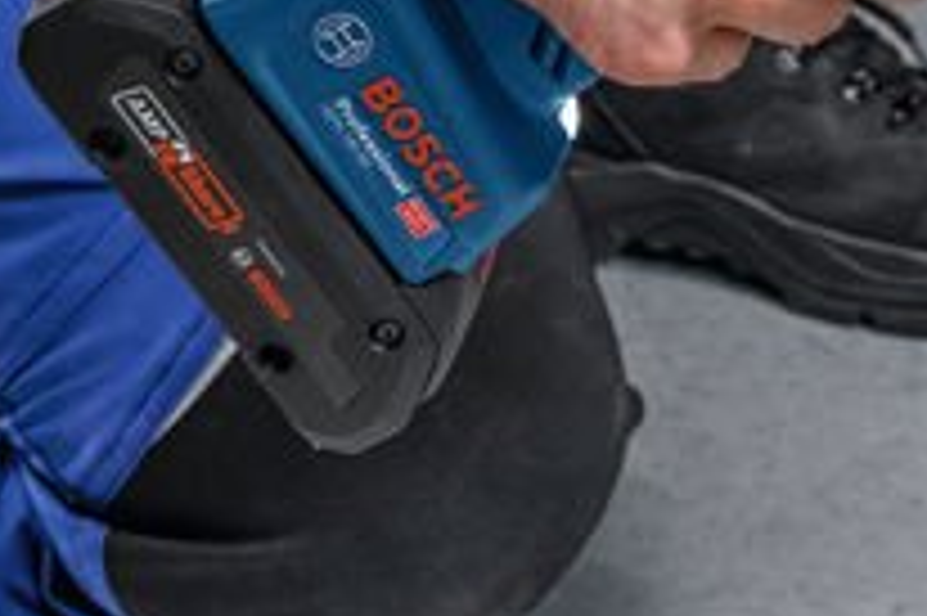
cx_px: 968
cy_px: -173
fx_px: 2855
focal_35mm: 111
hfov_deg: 17.9
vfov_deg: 12.0
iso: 800
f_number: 6.3
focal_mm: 28.5
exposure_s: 1/100
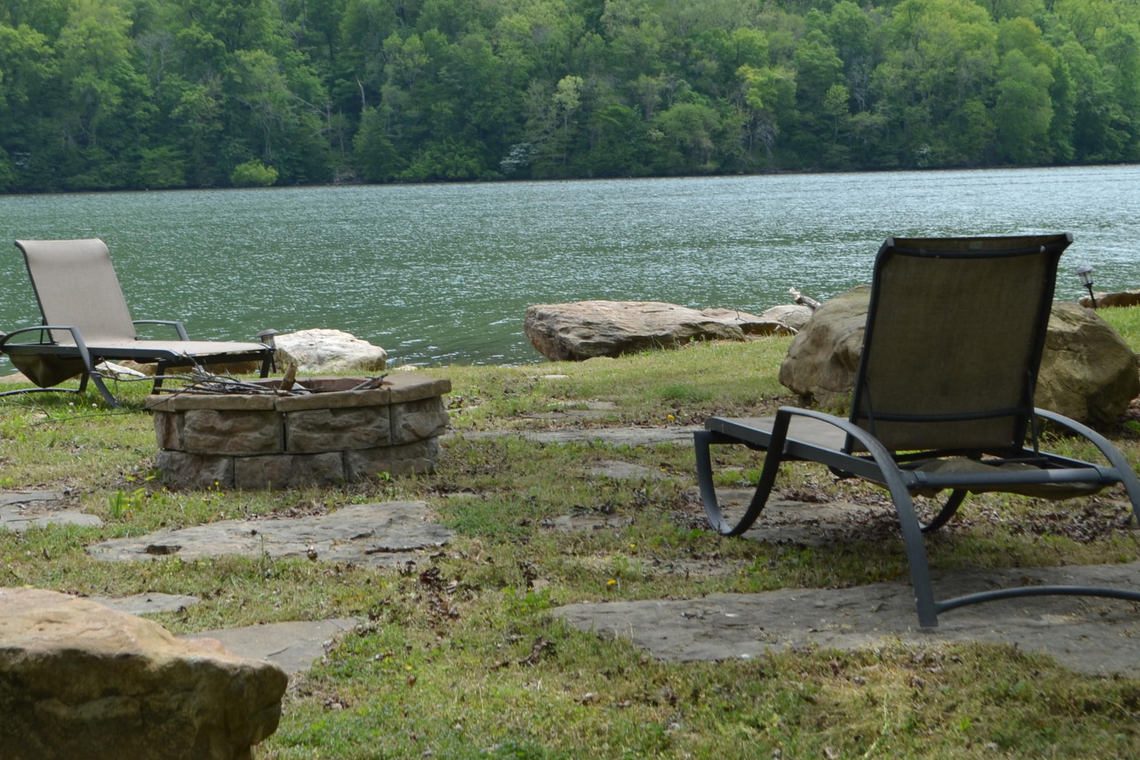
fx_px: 2122
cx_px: 504
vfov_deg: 20.2
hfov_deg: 30.1
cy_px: 220
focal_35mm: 67
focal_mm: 26
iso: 100
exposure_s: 1/200
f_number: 7.1
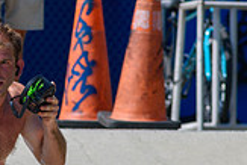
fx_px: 5665
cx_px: 12
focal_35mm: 825
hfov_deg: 2.5
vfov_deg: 1.7
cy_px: 157
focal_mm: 155
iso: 200
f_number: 5.6
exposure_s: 1/2000
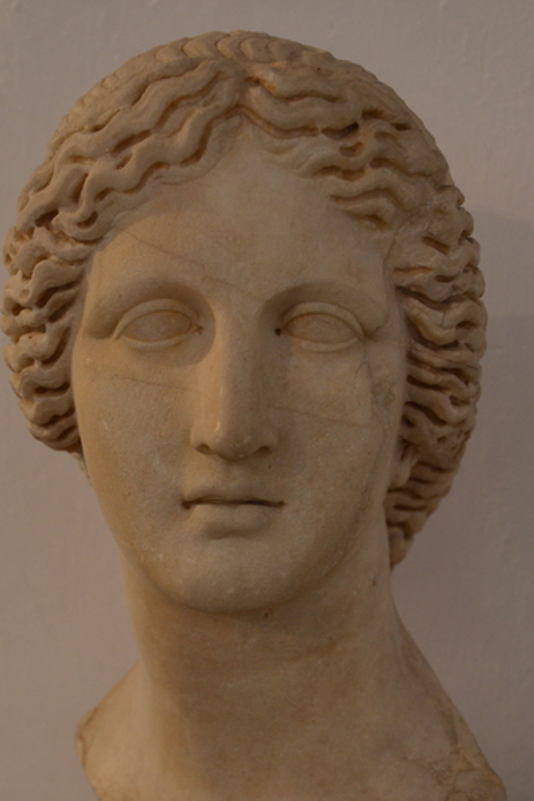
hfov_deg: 19.8
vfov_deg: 29.3
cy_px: 495
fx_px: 1527
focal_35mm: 69
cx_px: 283
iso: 1000
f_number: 4.5
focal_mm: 35
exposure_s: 1/25
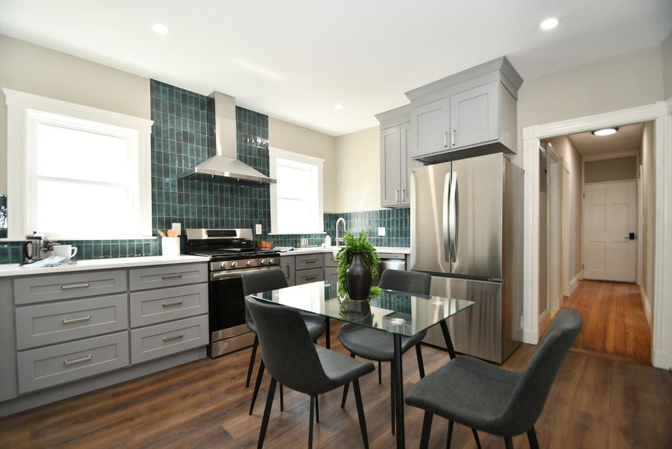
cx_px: 336
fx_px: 280
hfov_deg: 100.4
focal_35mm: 15
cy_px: 224
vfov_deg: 77.3
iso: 220
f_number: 4
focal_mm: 10
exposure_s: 1/60
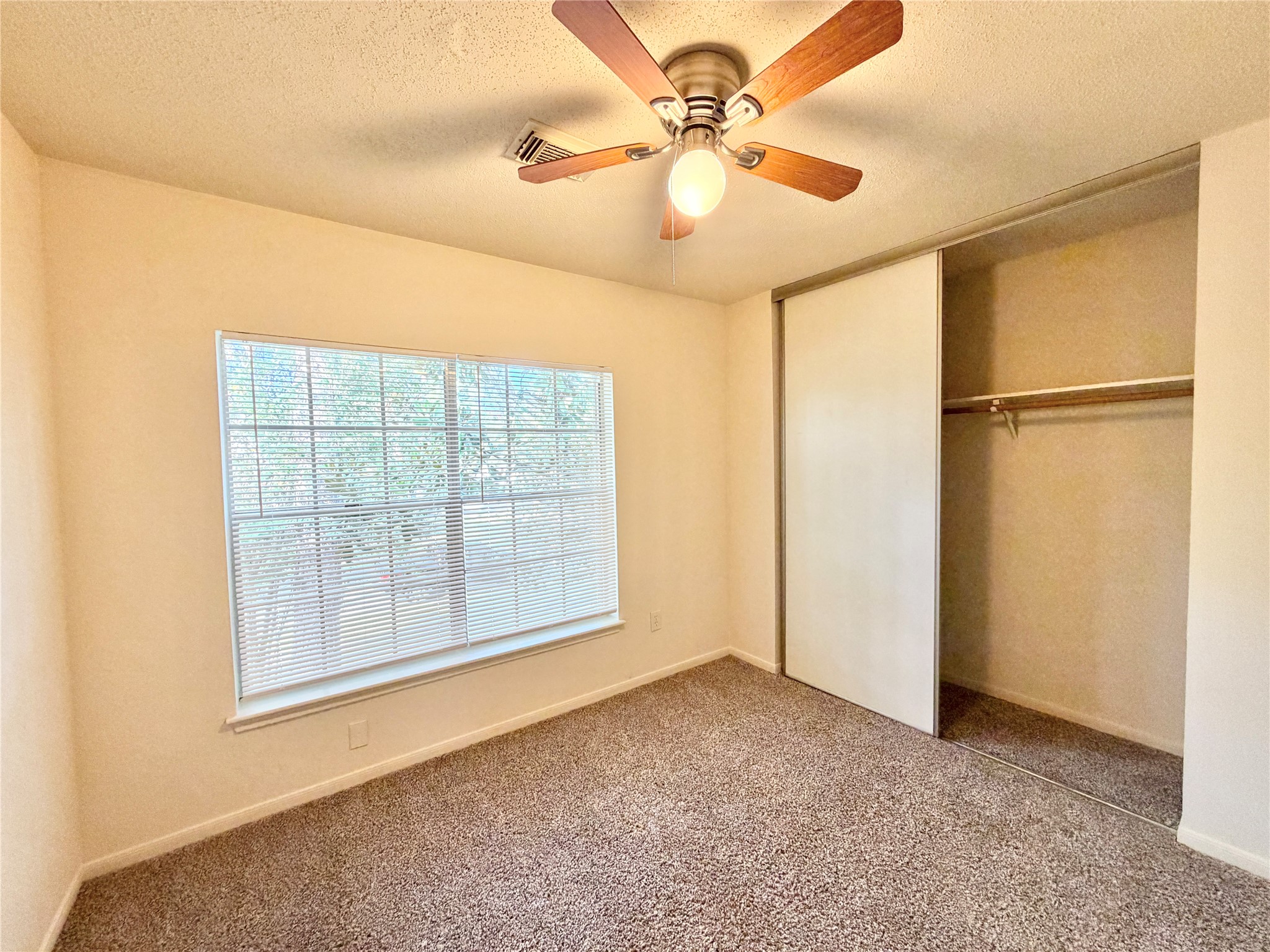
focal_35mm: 14
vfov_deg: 85.7
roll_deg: +1.9
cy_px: 476
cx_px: 635
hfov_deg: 102.1
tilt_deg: -2.4
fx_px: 514
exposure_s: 1/60
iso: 200
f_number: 2.2
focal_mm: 2.22
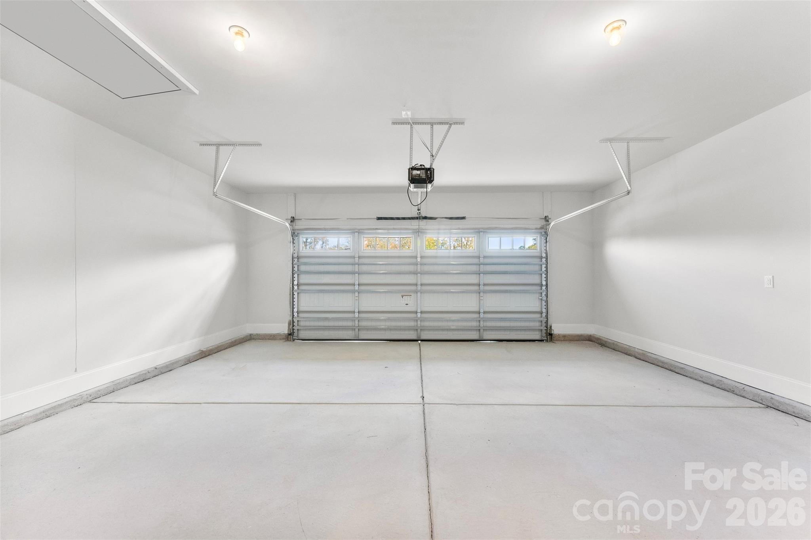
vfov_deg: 81.2
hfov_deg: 104.3
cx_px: 406
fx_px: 315
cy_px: 270
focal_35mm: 14
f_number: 9
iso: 1600
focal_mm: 14
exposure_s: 1/15
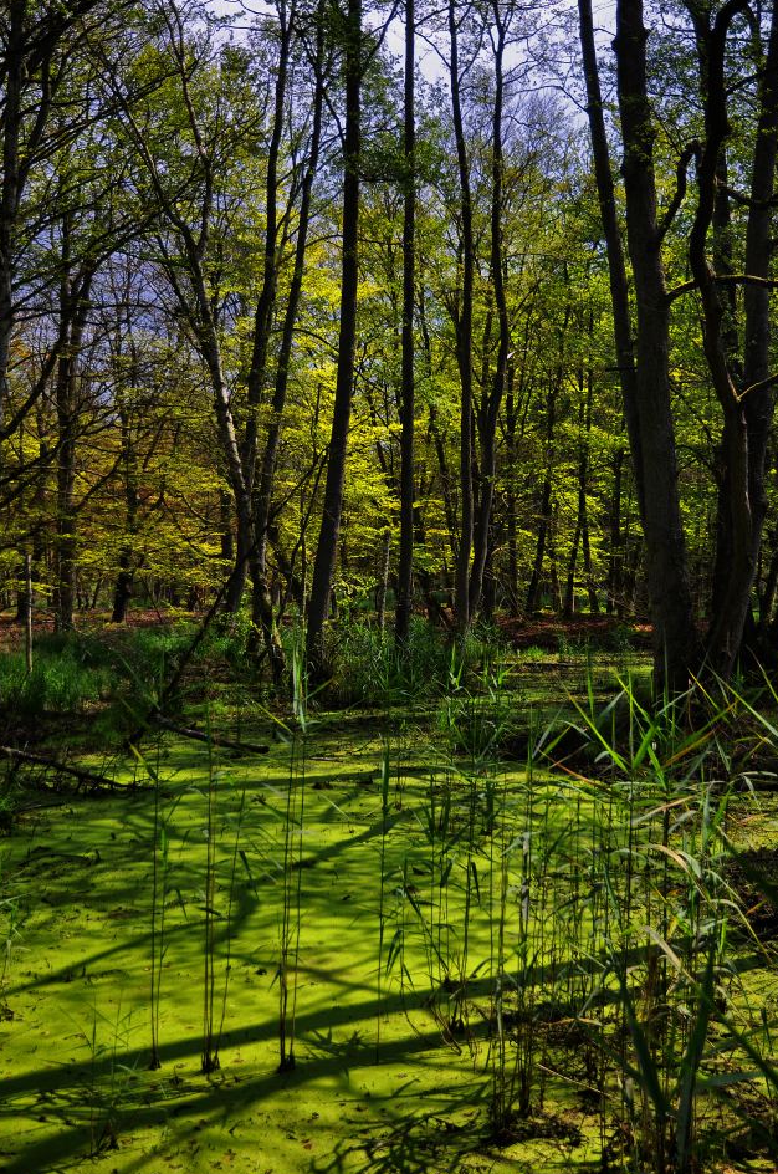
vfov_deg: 48.0
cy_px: 589
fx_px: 1319
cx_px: 392
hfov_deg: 32.9
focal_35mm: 41
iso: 250
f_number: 4.5
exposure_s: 1/400
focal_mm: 25
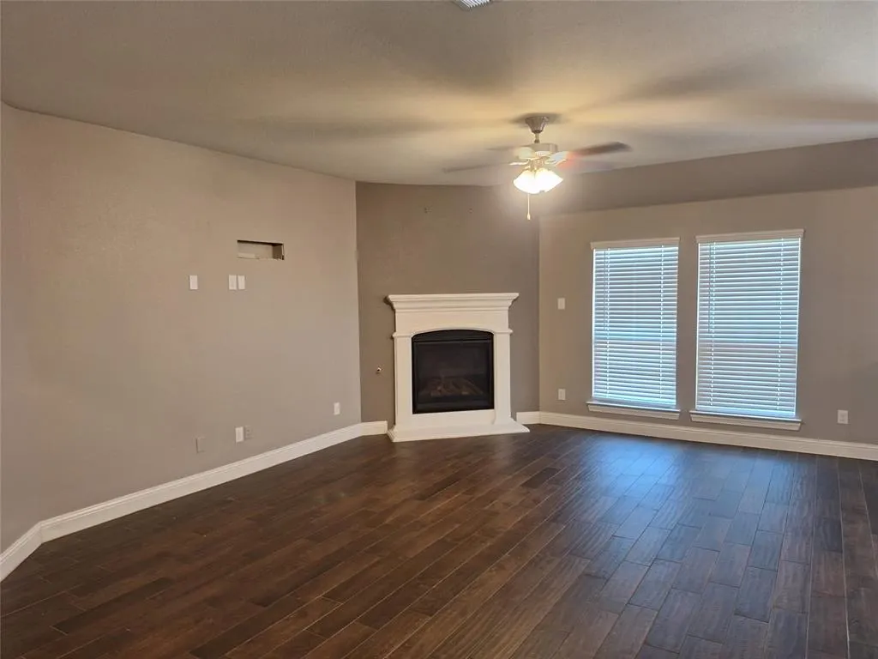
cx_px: 439
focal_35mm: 23
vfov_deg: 58.9
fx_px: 583
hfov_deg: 73.9
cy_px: 330
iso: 125
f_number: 1.8
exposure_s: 1/40
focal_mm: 5.54
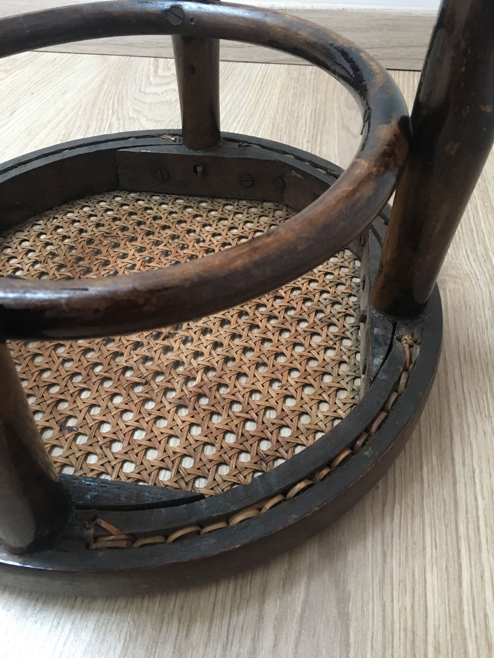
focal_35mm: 29
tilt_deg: -46.4
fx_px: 552
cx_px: 247
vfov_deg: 61.7
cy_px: 329
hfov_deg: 48.2
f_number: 2.2
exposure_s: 1/20
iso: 200
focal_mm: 4.15
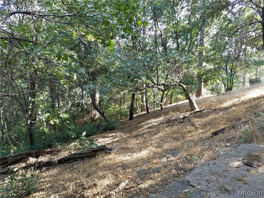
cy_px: 99
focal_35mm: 26
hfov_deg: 67.3
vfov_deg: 53.1
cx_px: 132
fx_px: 198
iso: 64
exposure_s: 1/120
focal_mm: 4.2
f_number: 1.7
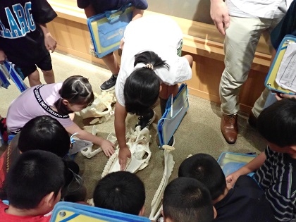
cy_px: 111
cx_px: 148
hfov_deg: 51.4
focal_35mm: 36
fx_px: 308
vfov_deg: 39.7
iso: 2500
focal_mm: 6.37
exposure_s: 1/100
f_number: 2.5
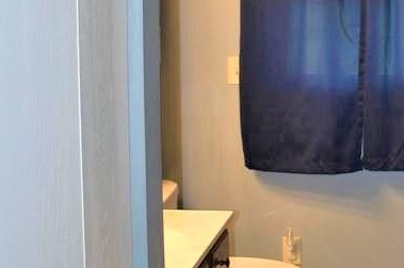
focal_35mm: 77
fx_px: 863
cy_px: 28
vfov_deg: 17.4
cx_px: 362
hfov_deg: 25.5
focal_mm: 18
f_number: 3.5
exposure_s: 1/30
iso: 220
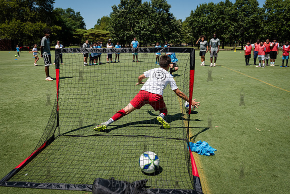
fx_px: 234
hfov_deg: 63.6
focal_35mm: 29
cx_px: 139
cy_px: 82
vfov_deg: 44.9
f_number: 5
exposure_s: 1/1000
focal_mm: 24
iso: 200
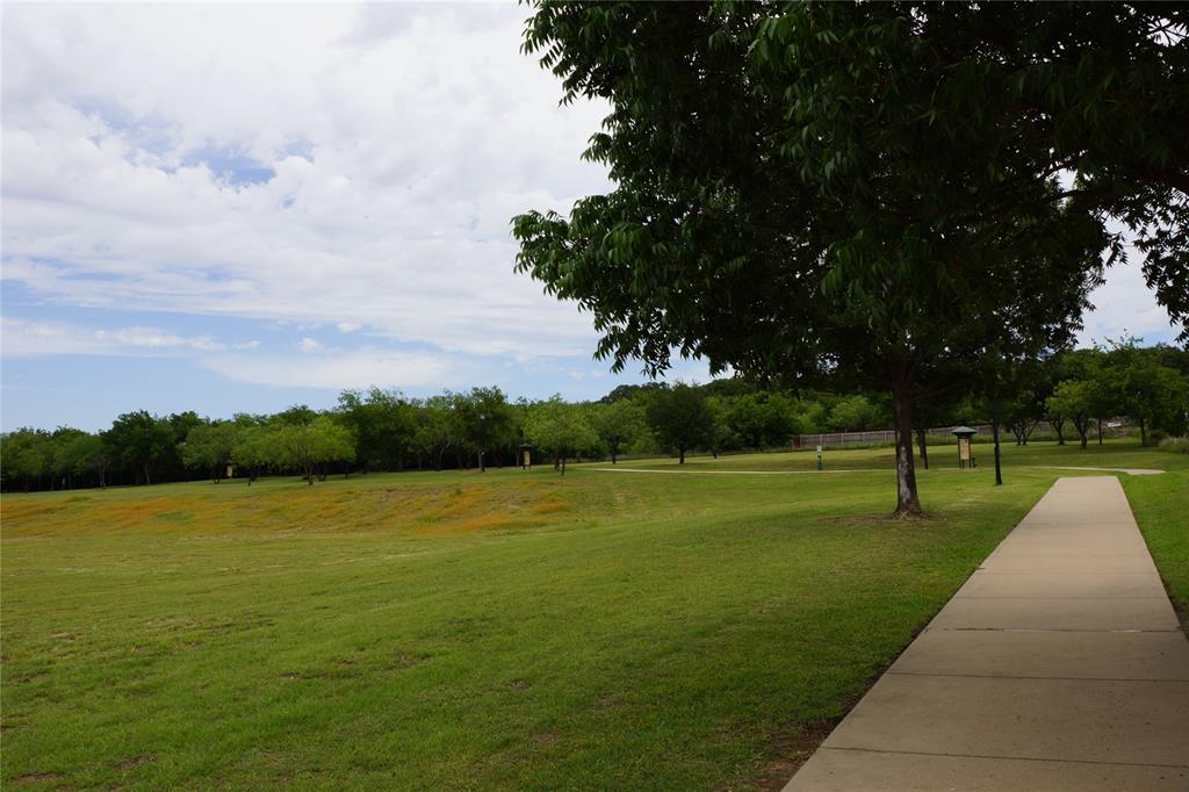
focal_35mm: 33
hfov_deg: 57.2
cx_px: 594
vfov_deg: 39.9
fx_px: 1090
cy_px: 396
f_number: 16
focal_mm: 22
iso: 100
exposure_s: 1/125
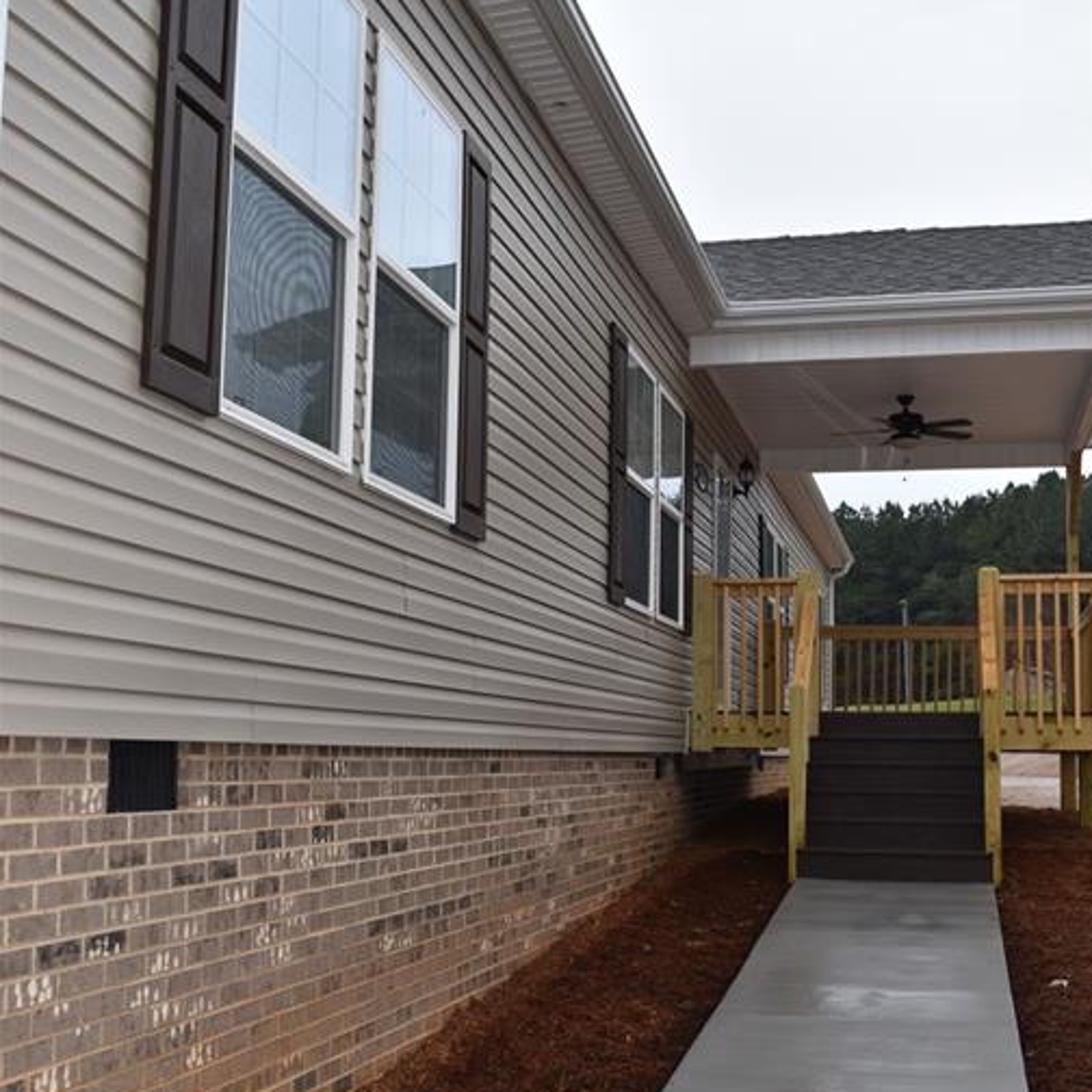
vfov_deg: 37.8
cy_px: 602
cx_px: 552
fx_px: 1593
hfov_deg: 37.8
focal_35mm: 45
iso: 100
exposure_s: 1/160
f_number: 6.3
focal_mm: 23
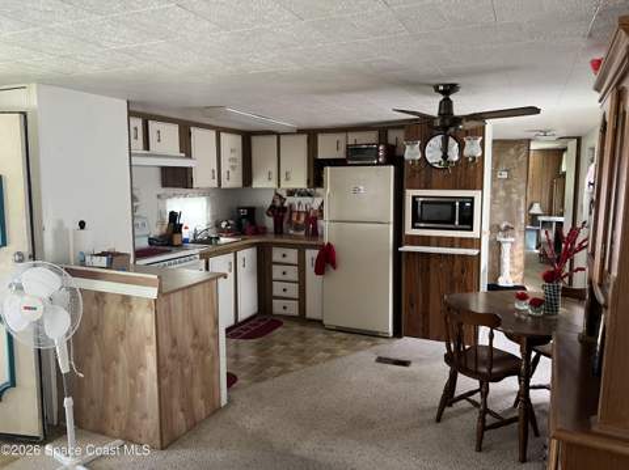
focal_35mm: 26
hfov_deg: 67.4
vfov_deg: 53.0
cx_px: 314
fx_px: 472
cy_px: 235
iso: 200
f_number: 1.5
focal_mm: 5.7
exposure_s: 1/60
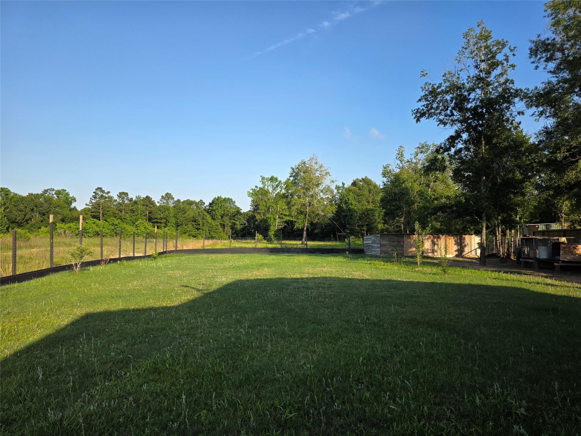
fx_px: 386
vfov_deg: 58.9
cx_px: 290
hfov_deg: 73.9
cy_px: 218
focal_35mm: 23
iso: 80
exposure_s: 1/3363
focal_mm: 6.3
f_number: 1.7
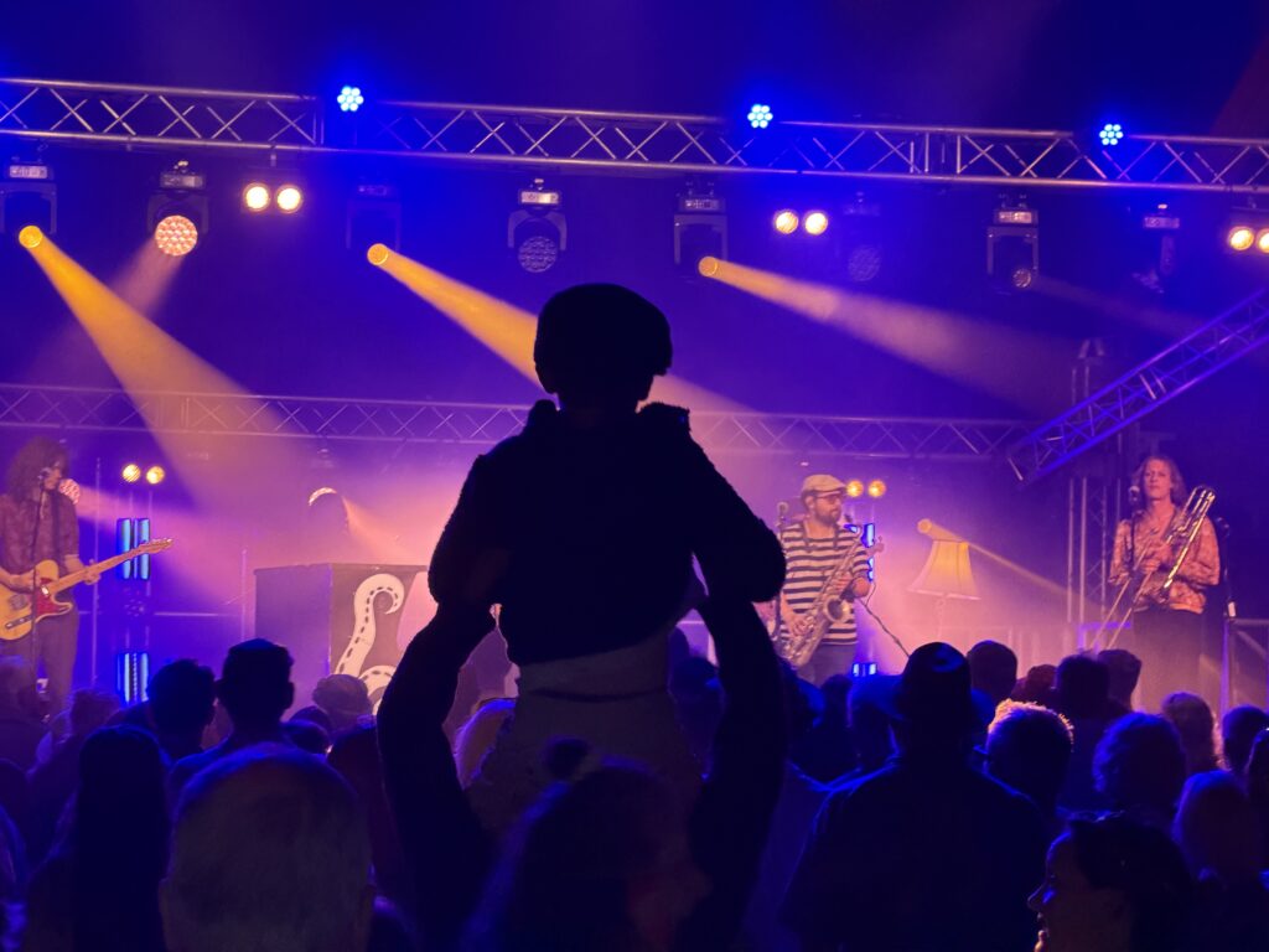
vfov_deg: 14.8
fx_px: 3666
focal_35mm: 100
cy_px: 476
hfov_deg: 19.6
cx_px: 634
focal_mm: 16.89
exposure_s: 1/64
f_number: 2.8
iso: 640
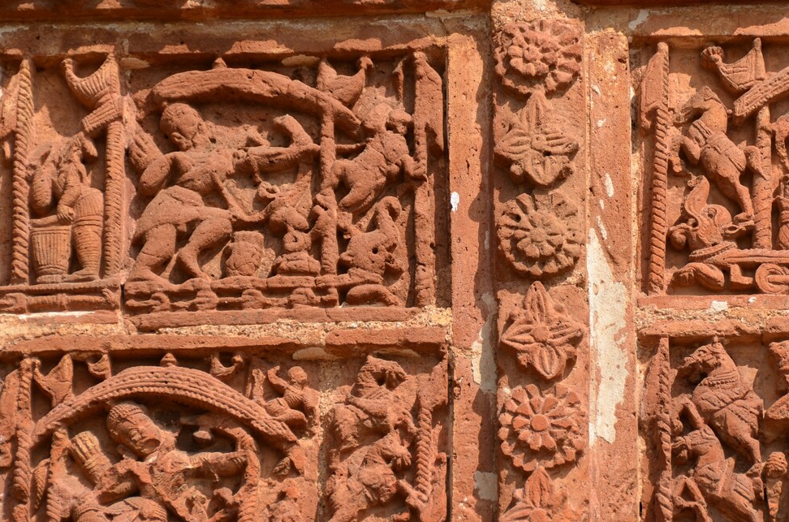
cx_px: 514
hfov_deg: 7.3
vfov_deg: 4.9
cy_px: 320
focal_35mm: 281
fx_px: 6144
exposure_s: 1/400
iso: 100
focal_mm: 130
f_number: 5.6
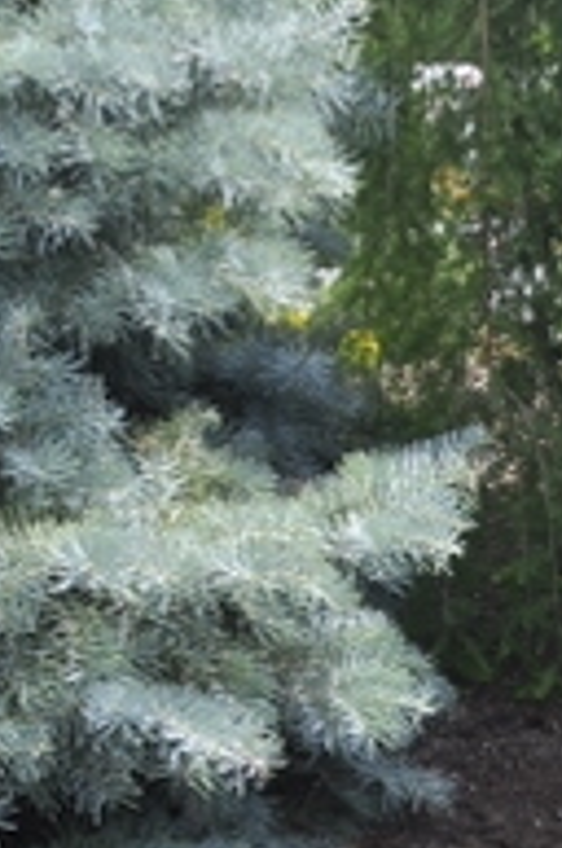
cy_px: -334
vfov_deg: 16.9
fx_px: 2632
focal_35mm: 112
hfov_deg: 11.4
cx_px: -426
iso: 200
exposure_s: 1/125
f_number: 11
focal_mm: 18
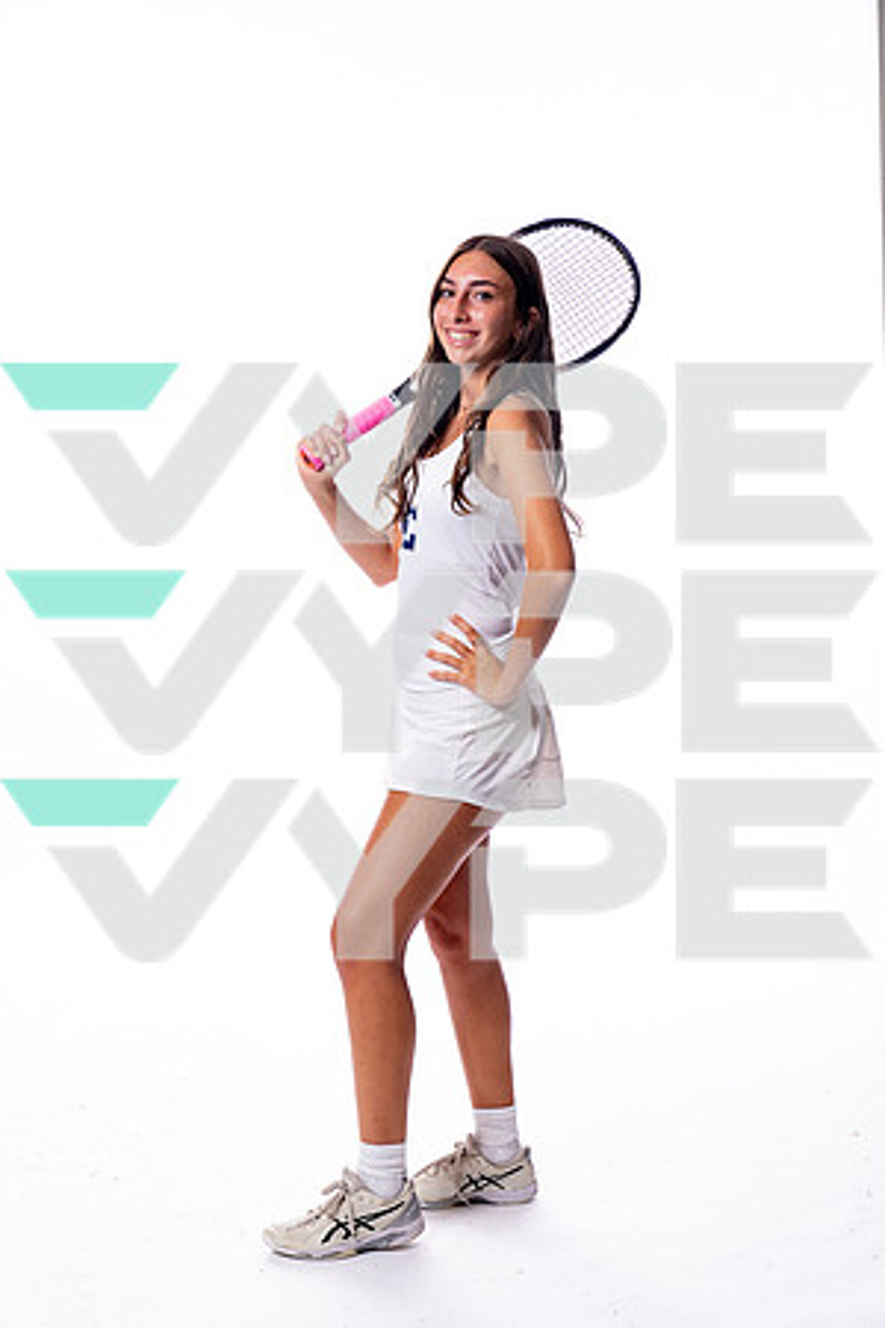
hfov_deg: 19.5
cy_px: 664
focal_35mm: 70
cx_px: 442
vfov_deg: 28.8
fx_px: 2581
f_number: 8
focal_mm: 70
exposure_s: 1/250
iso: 400
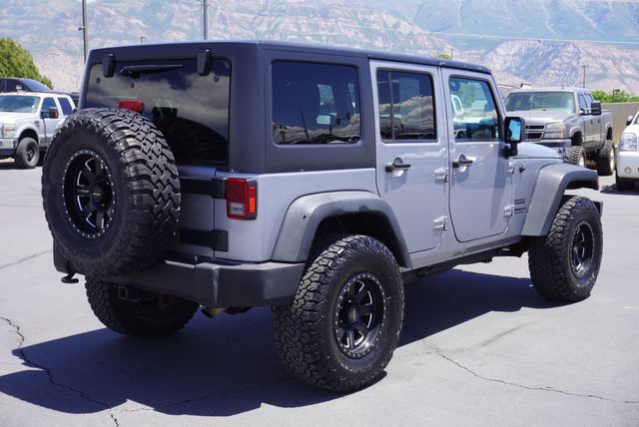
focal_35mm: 46
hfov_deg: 42.3
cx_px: 320
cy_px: 214
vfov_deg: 29.0
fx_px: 826
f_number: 9
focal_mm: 31
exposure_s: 1/100
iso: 100
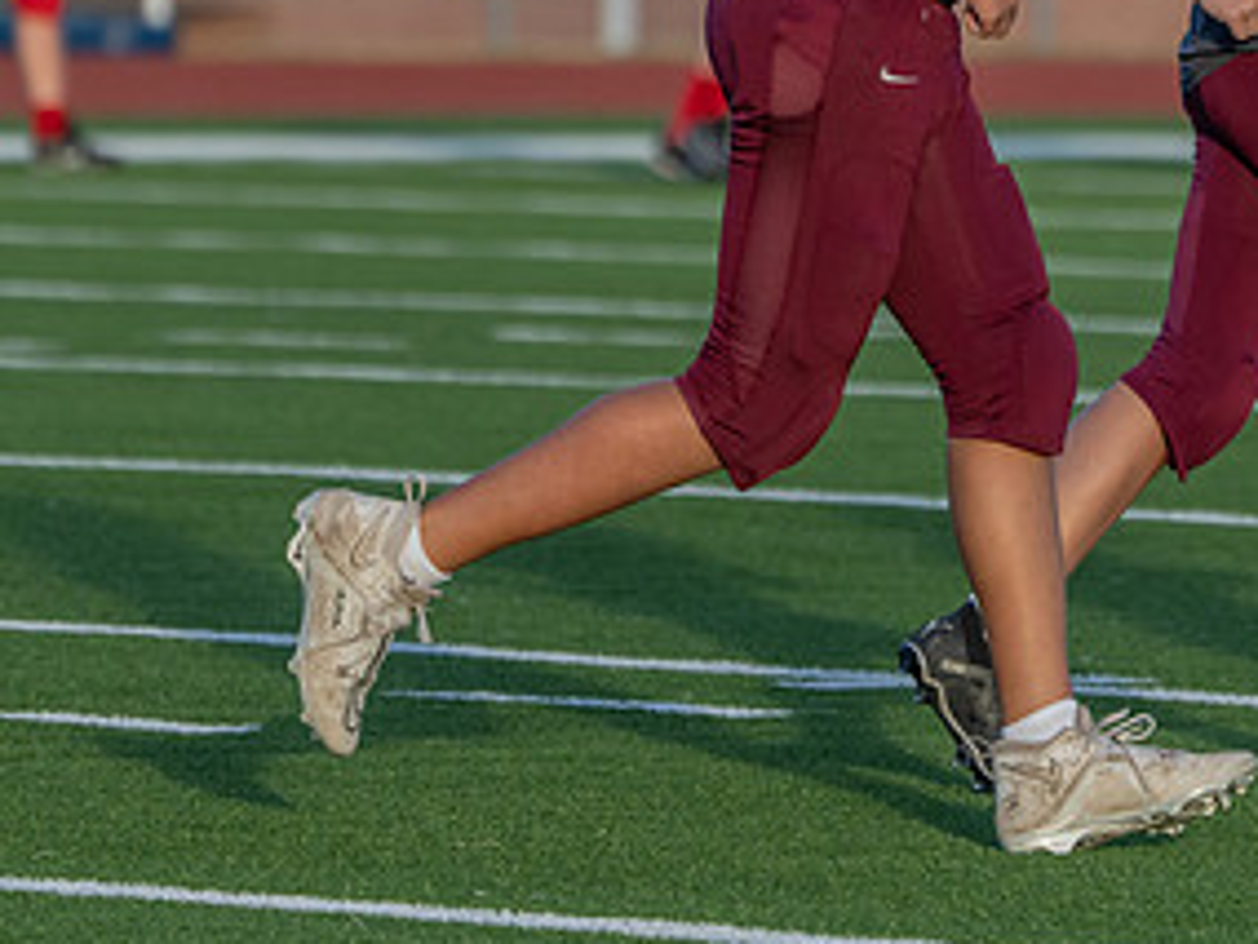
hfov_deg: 2.9
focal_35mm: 680
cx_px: 908
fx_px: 24712
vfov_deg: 2.2
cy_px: -52
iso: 640
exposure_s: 1/1250
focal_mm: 271
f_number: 5.6
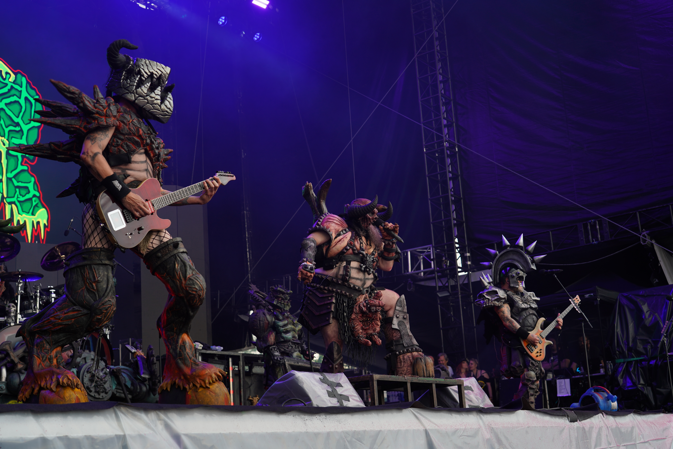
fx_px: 916
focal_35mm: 49
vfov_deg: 27.5
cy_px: 224
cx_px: 336
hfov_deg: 40.3
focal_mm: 49
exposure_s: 1/80
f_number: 5
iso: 100
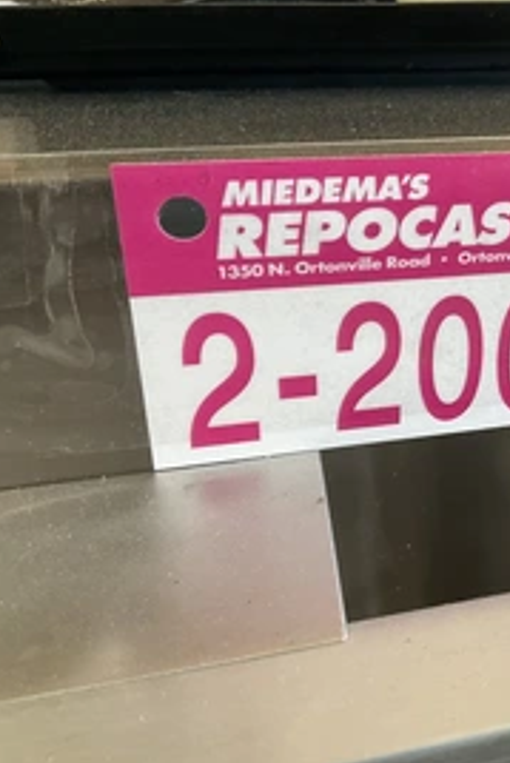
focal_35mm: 45
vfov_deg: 43.6
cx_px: 524
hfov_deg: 27.9
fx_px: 955
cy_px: 353
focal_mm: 3
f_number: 1.8
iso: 80
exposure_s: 1/60
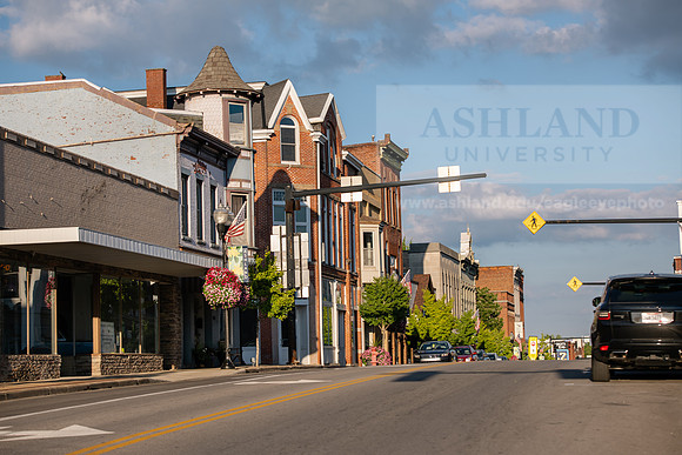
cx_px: 341
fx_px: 1554
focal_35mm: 82
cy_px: 228
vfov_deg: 16.7
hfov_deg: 24.8
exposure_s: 1/400
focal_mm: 82
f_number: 4.5
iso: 64
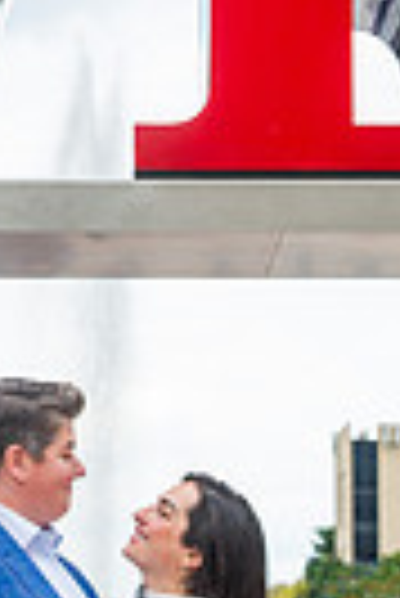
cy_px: 144
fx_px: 3939
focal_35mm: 237
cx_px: 40
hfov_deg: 5.8
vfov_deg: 8.7
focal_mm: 70
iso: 800
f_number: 6.3
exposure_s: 1/500
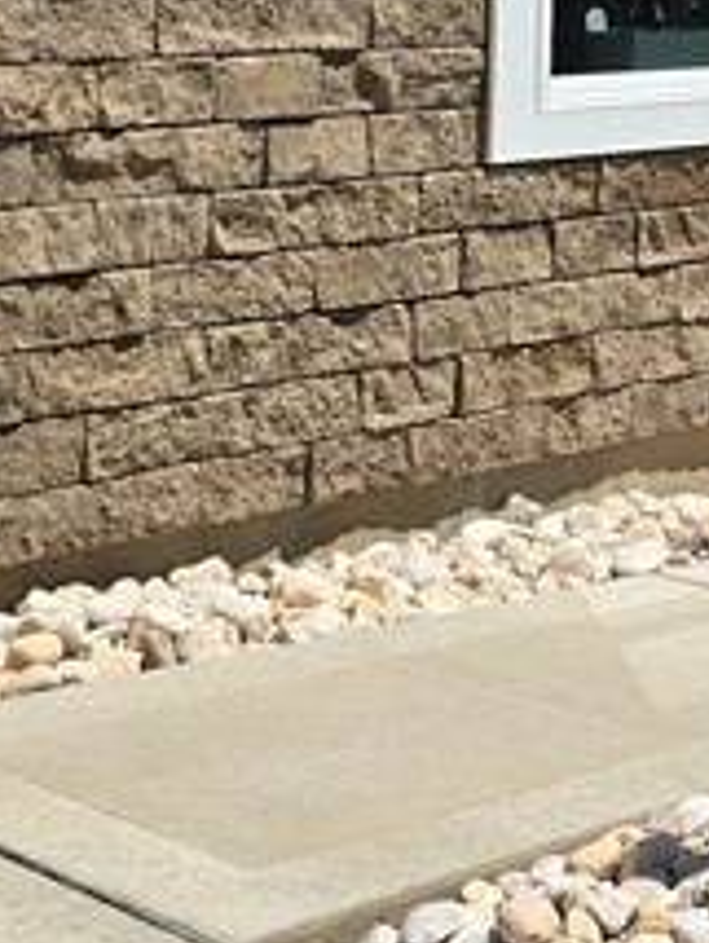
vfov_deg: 17.1
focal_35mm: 110
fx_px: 2998
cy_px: -167
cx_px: 1255
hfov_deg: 12.4
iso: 12
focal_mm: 6.3
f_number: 1.7
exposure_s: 1/1013
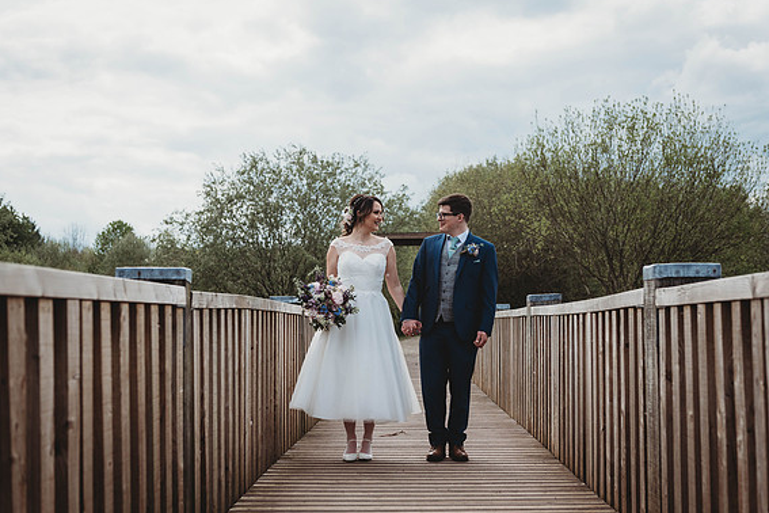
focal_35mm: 54
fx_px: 1153
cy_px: 278
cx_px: 428
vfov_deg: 25.1
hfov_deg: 36.8
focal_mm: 48
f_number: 3.5
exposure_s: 1/2000
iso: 200
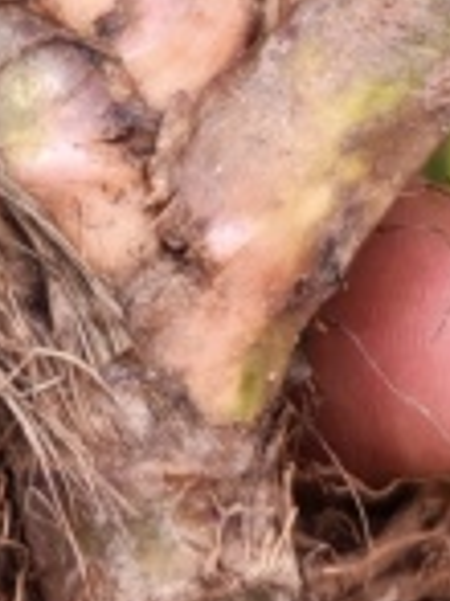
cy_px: -489
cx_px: 90
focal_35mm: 196
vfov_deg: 9.6
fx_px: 3402
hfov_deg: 7.6
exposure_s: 1/100
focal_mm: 5.52
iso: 125
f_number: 1.95
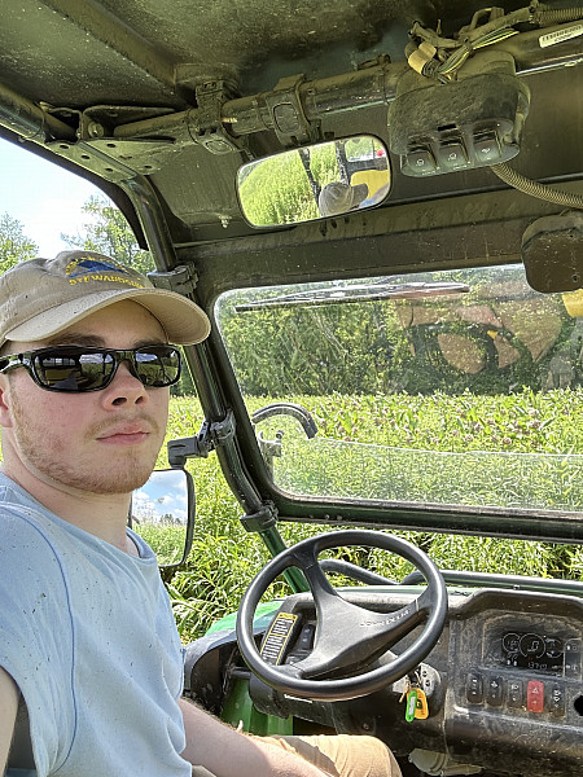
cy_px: 388
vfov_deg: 60.0
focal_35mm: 30
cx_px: 292
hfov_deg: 46.8
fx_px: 674
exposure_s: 1/214
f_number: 1.9
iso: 25
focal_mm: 2.69
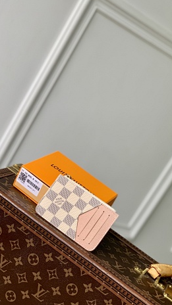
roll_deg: -31.6
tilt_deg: -13.6
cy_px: 163
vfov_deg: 34.3
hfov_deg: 19.7
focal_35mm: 61
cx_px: 75
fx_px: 495
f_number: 2.4
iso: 40
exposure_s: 1/122
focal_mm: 6
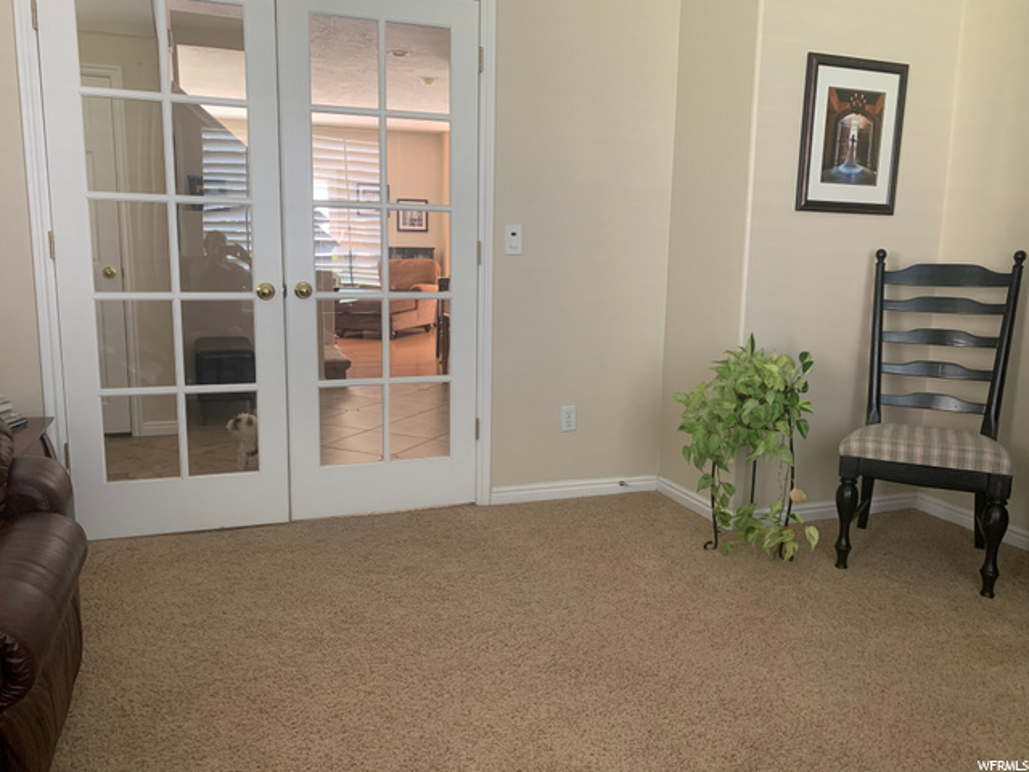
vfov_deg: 53.1
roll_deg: -0.8
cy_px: 386
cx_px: 514
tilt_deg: -8.6
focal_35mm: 26
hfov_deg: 67.3
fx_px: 773
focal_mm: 4.25
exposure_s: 1/60
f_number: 1.8
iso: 200
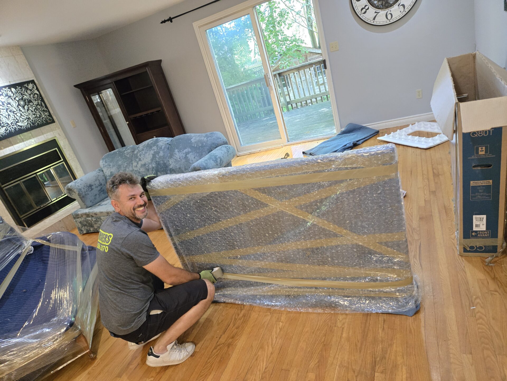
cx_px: 254
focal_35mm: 23
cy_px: 190
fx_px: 337
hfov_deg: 73.9
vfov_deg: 58.9
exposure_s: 1/120
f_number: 1.8
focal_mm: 5.4
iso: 1000
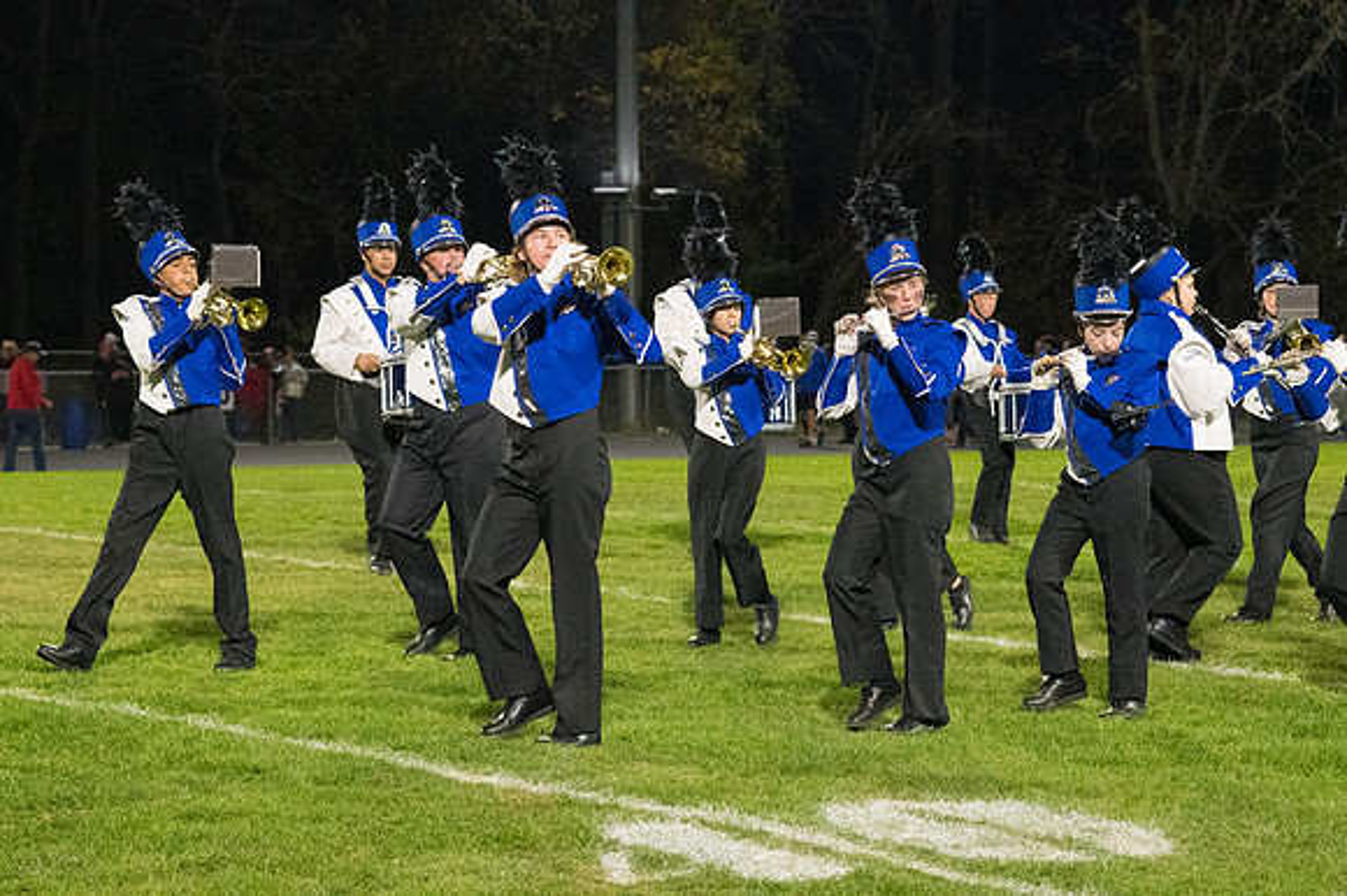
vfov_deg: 11.1
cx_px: 674
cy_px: 448
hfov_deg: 16.7
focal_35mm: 123
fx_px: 4599
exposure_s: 1/400
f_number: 5
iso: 5000
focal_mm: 82
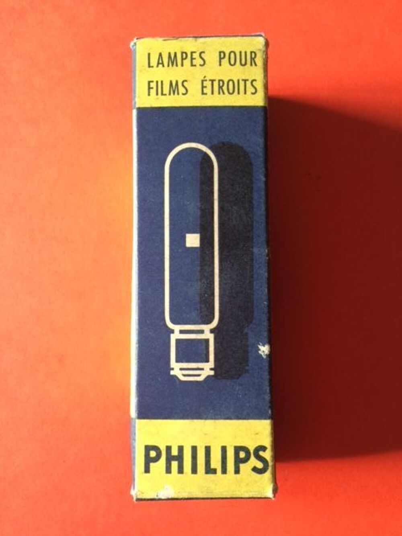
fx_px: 449
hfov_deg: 48.2
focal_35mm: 29
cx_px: 201
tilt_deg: -85.6
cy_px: 268
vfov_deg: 61.7
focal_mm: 4.15
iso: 40
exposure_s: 1/30
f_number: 2.2
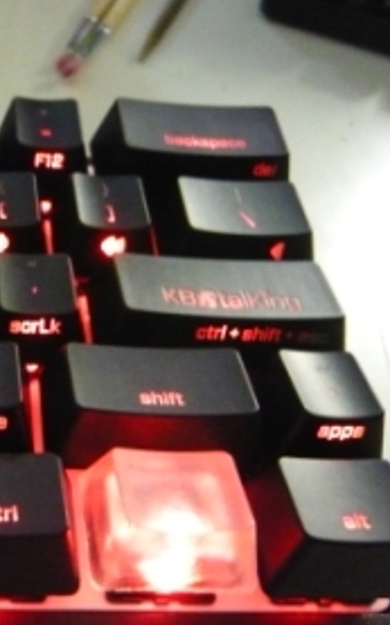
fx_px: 817
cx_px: -59
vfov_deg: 41.8
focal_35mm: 48
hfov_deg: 24.7
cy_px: 329
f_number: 2.8
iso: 800
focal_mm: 4.6
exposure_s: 1/8
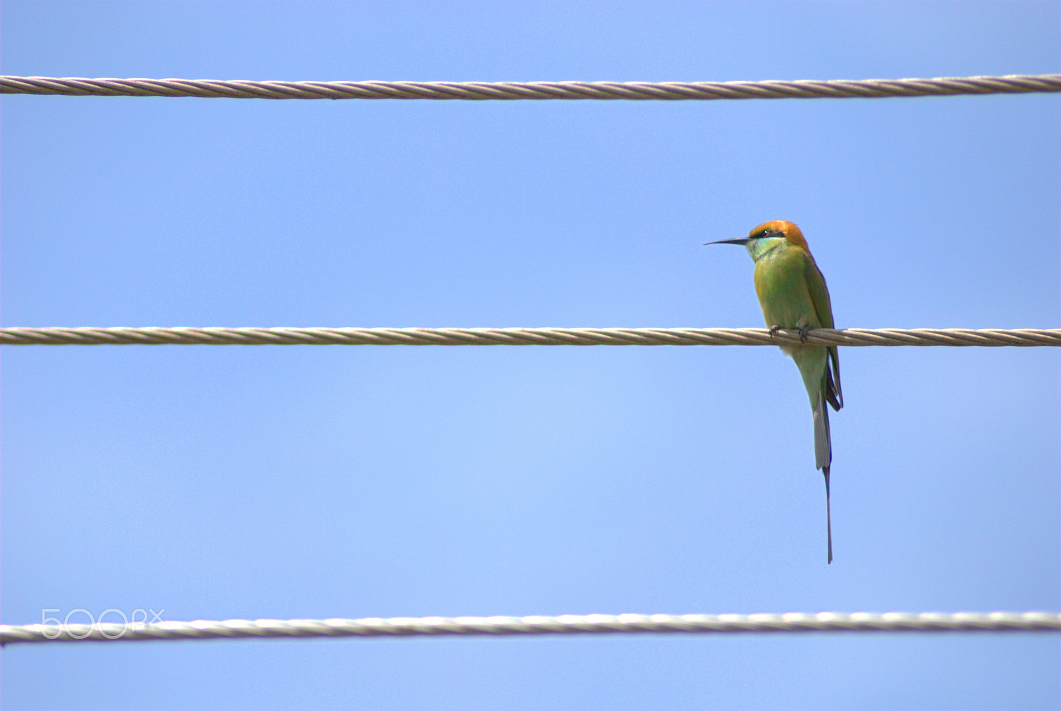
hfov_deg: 4.6
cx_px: 530
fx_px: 13282
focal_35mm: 450
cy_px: 356
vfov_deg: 3.1
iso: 100
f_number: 5.6
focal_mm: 300
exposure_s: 1/1250
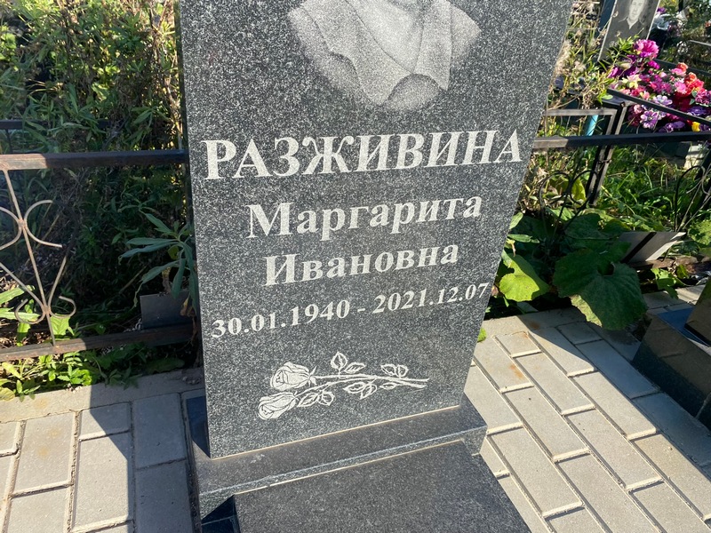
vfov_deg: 53.1
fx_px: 534
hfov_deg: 67.3
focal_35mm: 26
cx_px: 356
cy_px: 266
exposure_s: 1/1522
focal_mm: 4.25
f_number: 1.8
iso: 32
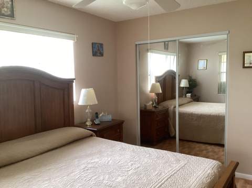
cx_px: 126
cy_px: 94
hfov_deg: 58.4
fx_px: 225
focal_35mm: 31
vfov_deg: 45.4
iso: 160
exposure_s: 1/60
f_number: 2.4
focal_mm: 3.3
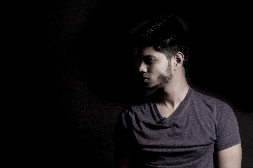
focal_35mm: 105
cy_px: 84
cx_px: 126
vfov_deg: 13.0
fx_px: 737
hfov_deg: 19.5
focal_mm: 70
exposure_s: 1/200
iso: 320
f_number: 8
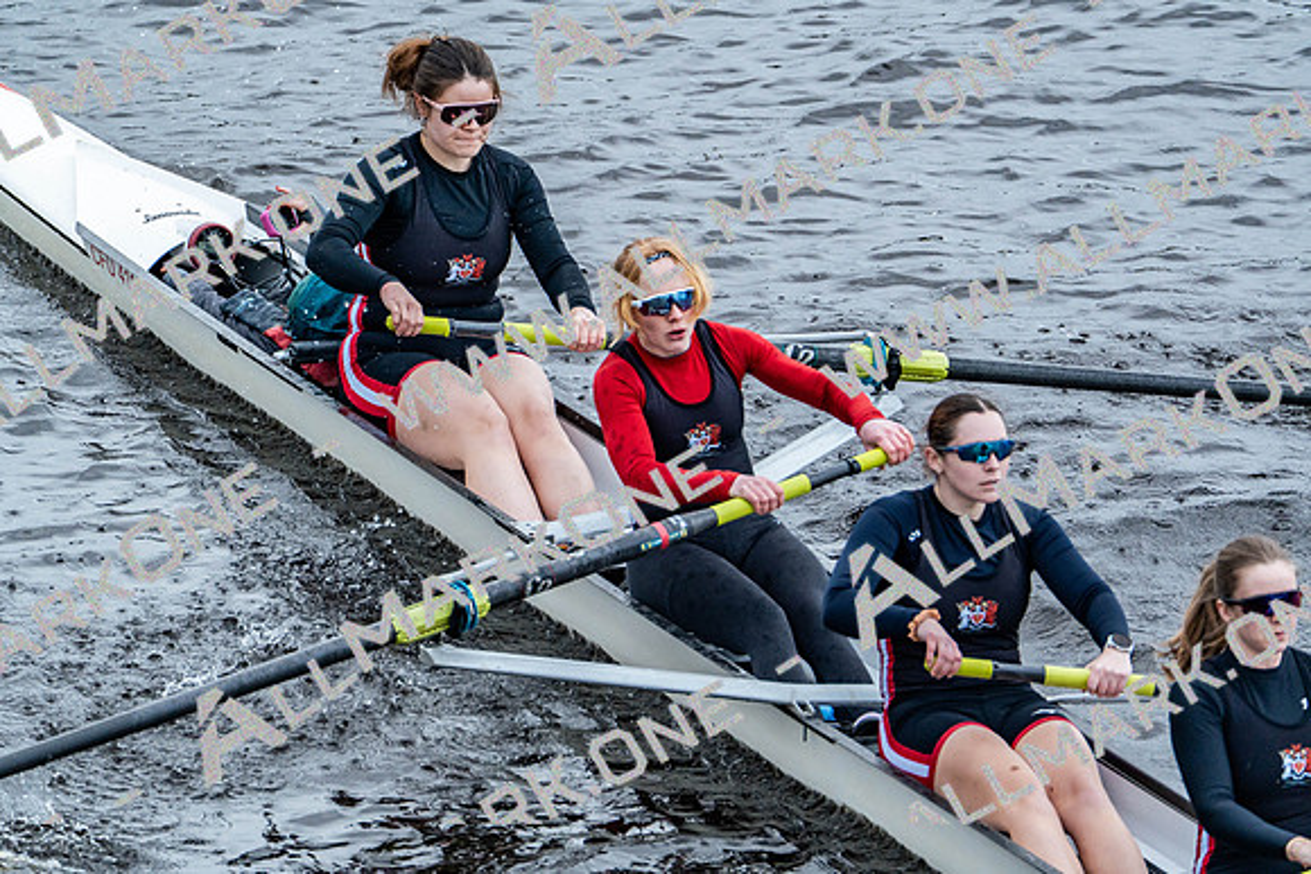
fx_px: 21198
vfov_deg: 2.4
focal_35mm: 582
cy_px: 437
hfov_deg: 3.5
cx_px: 656
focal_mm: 582
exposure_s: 1/1000
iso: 2500
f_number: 6.3
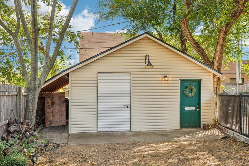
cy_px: 83
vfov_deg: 37.9
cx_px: 124
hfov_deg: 54.4
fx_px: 242
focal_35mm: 35
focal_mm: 35
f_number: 8
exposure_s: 1/15
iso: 100
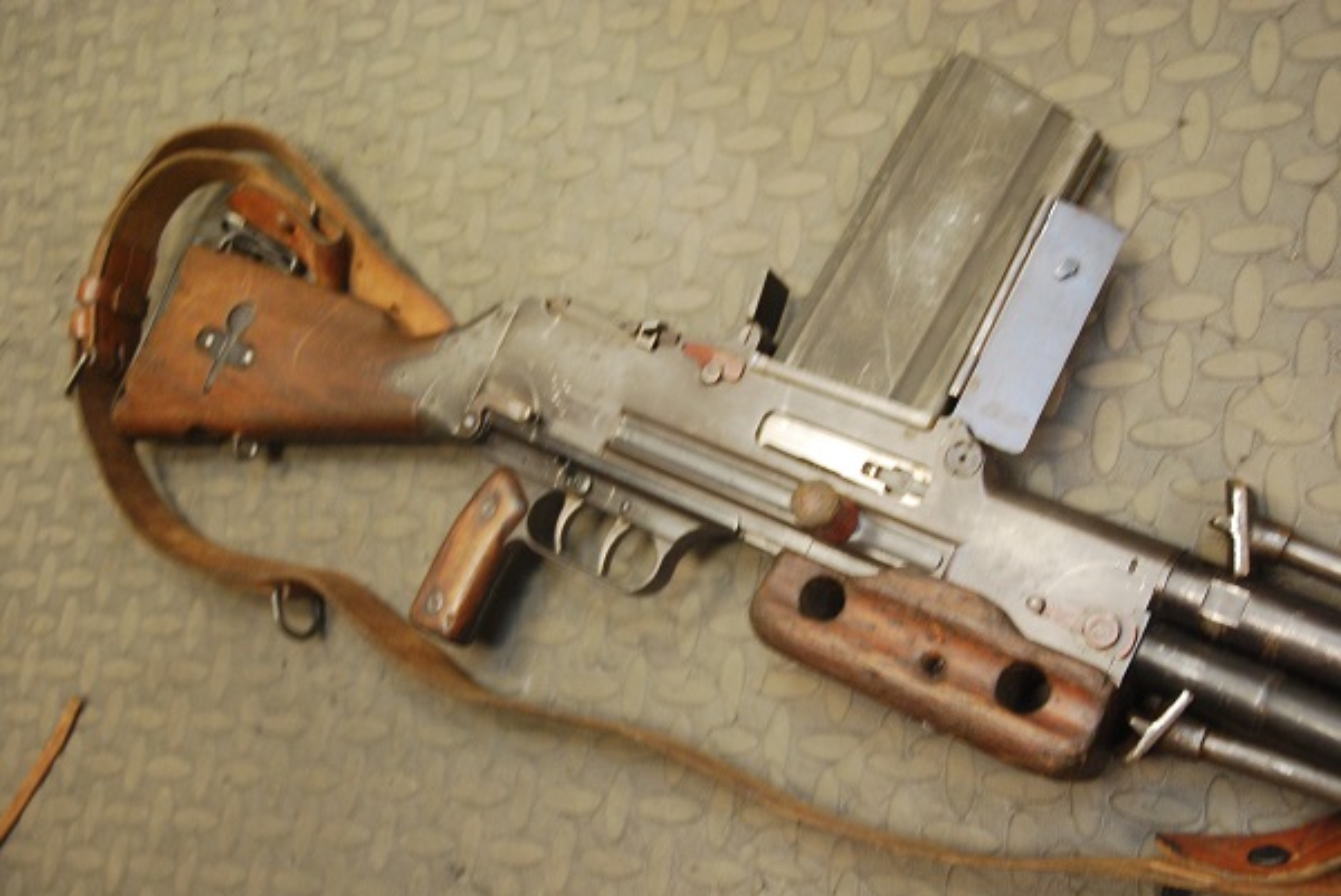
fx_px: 1510
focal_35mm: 40
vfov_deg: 33.1
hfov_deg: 47.9
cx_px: 670
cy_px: 448
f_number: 3.8
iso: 1000
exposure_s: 1/30
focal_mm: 27
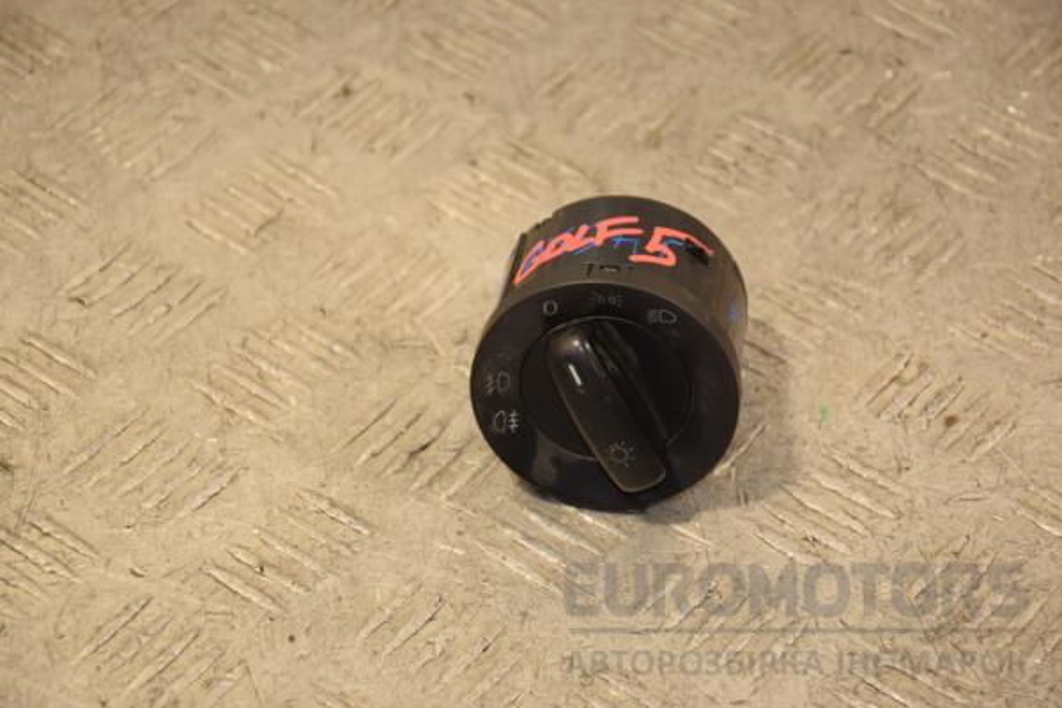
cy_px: 354
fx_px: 3540
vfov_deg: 11.4
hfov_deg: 17.1
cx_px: 531
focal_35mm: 120
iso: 800
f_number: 5.3
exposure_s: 1/160
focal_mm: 80
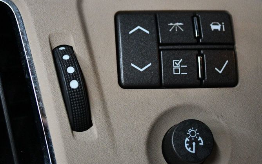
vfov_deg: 17.3
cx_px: 144
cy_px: 43
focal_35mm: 75
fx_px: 535
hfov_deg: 27.5
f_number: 4.8
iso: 3200
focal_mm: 32
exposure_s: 1/80
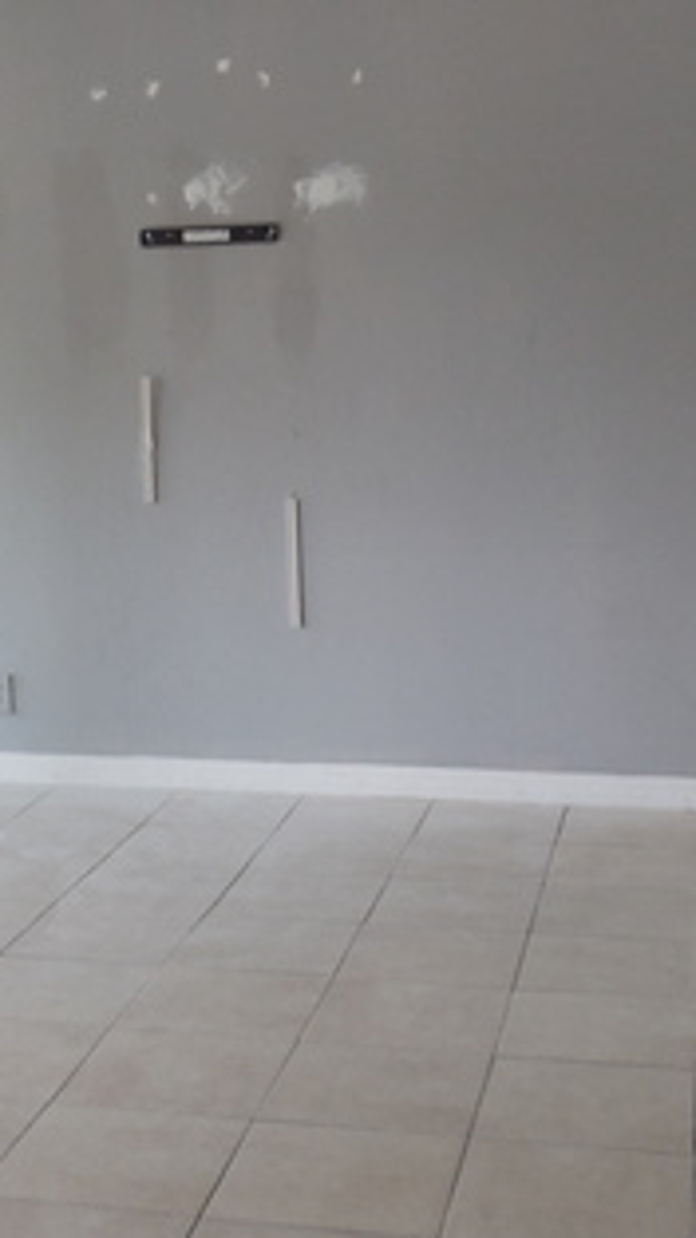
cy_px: 483
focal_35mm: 58
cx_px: 247
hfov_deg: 20.7
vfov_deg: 35.9
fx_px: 1903
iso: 125
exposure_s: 1/40
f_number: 3.1
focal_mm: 4.5
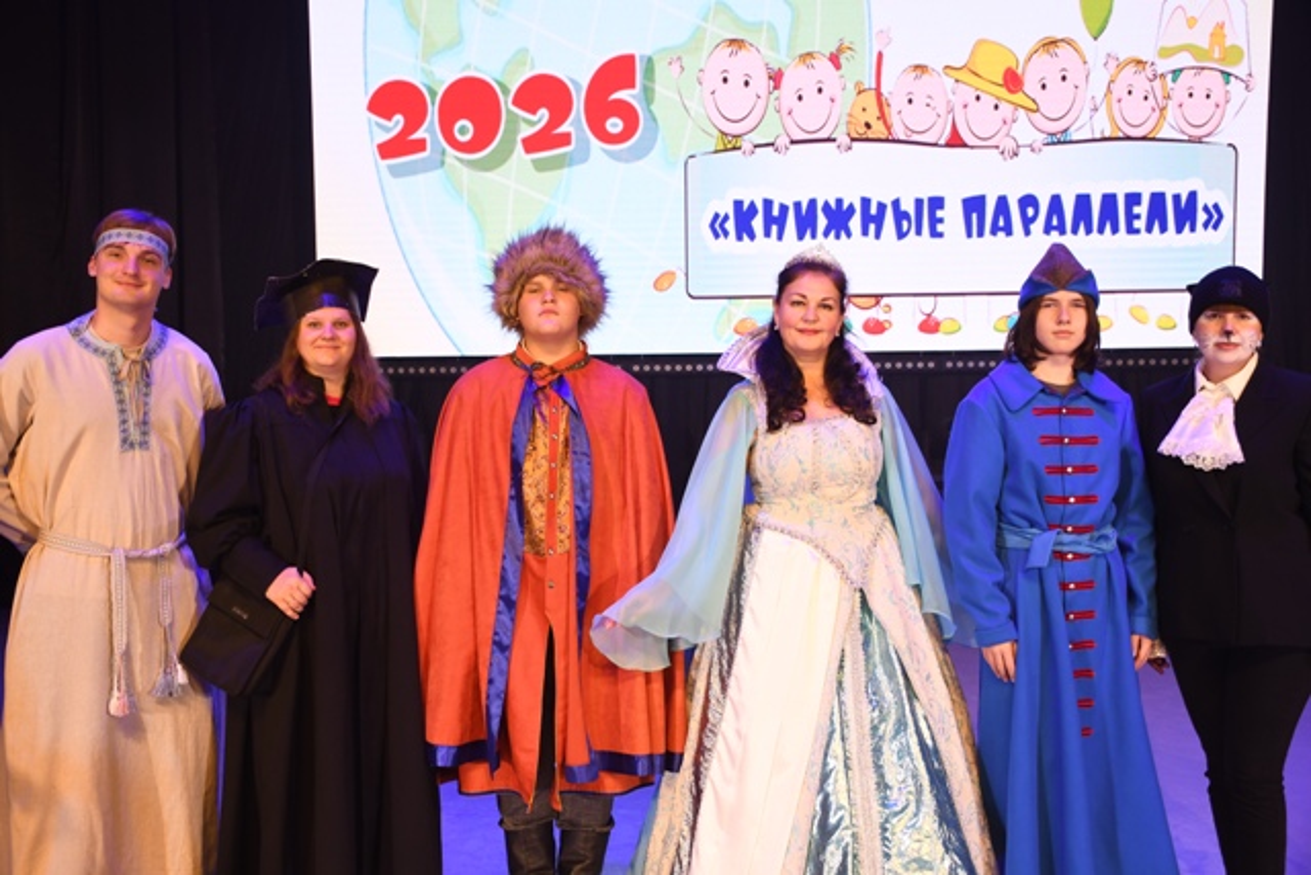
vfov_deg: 33.4
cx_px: 656
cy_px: 438
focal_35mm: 40
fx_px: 1457
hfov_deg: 48.4
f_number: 5
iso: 500
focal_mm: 27
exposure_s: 1/100
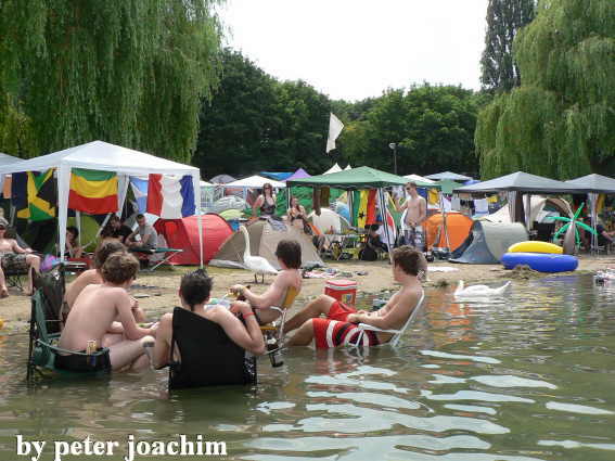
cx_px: 308
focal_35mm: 44
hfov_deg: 43.0
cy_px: 230
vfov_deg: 32.9
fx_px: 782
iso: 64
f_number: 4
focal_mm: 7.5
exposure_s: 1/400
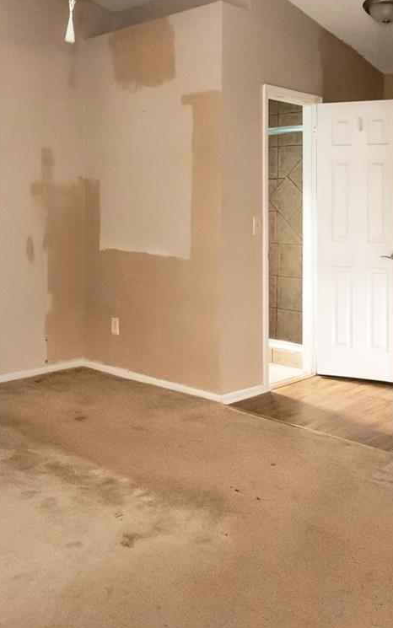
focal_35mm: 36
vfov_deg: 53.3
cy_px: 238
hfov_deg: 35.0
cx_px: 143
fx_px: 618
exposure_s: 1/60
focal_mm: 11
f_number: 8
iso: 3200
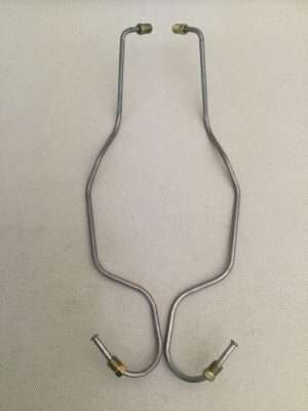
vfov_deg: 58.4
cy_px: 206
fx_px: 368
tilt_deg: -69.7
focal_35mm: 31
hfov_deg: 45.4
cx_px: 154
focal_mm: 3.3
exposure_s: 1/30
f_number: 2.4
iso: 40
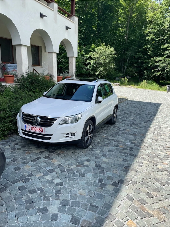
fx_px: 170
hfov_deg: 53.1
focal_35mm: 26
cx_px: 85
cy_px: 114
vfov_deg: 67.3
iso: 32
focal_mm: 4.2
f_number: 1.6
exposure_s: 1/1401
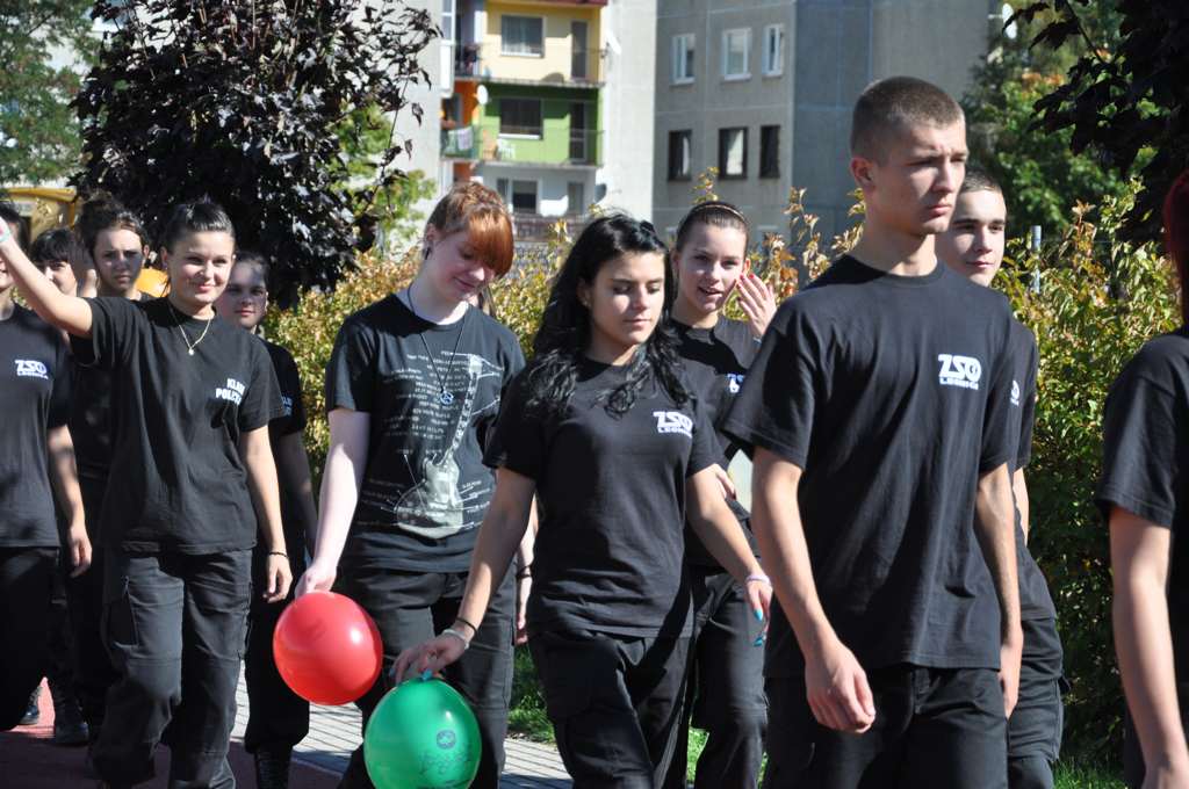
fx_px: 3711
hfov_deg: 18.2
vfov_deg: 12.1
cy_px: 394
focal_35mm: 112
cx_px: 594
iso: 500
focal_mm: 75
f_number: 5.3
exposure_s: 1/1500
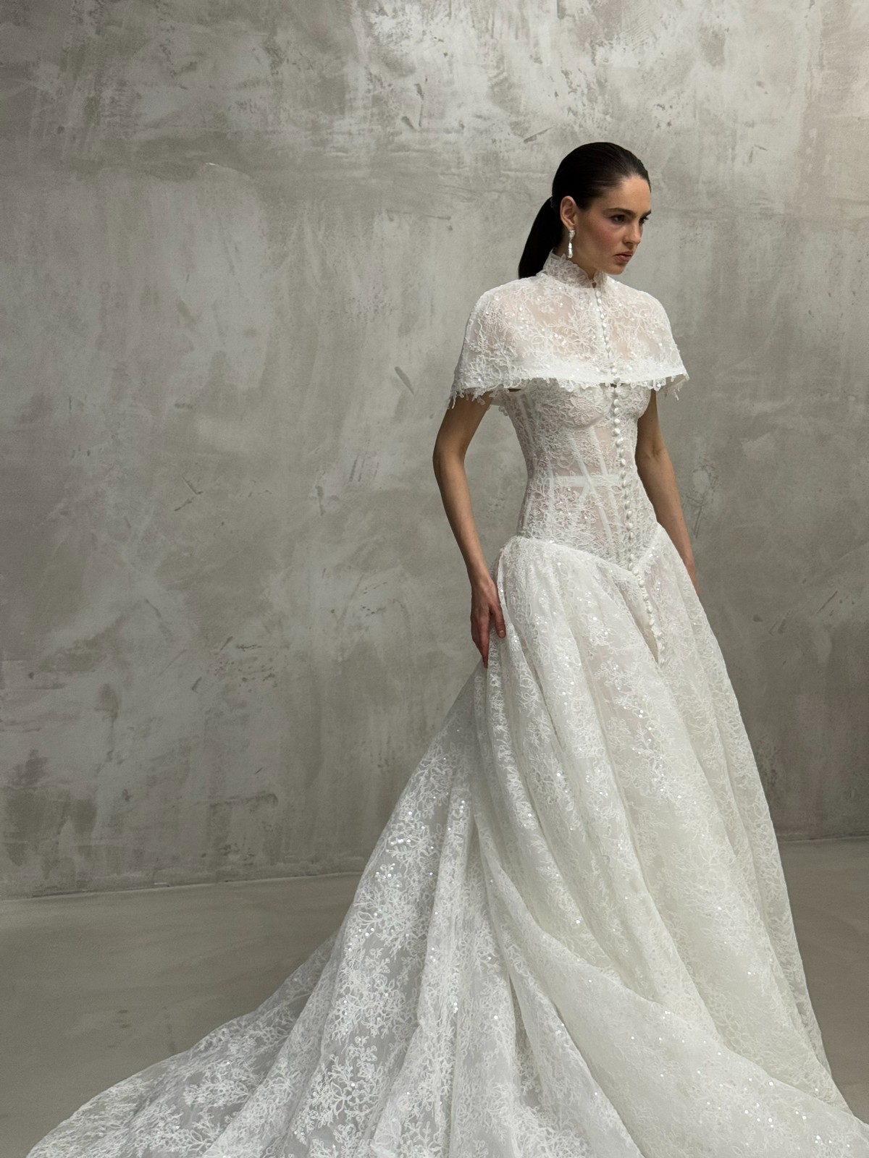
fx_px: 1607
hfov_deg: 30.3
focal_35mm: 48
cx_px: 434
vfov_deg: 39.7
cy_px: 579
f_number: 1.78
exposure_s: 1/66
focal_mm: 6.76
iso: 100
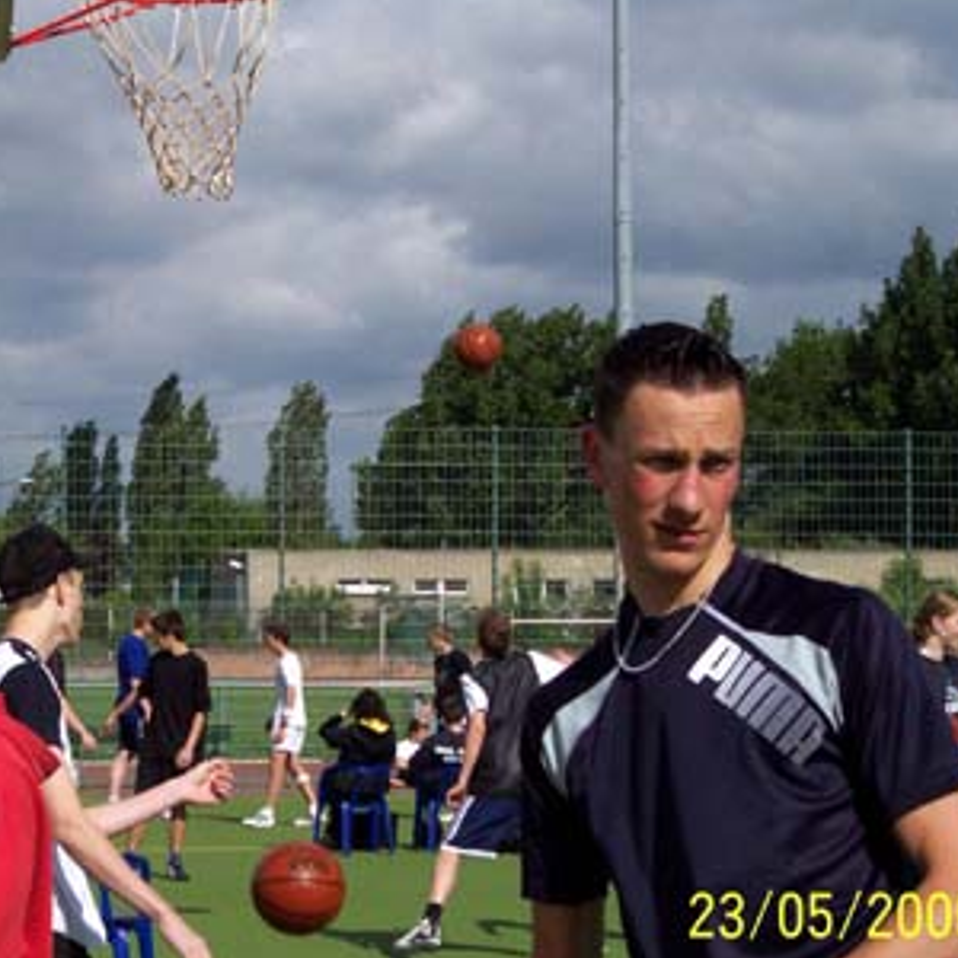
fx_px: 3695
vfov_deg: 14.8
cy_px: 511
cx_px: 342
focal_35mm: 118
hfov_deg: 14.8
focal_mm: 18.7
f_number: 6.7
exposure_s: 1/700
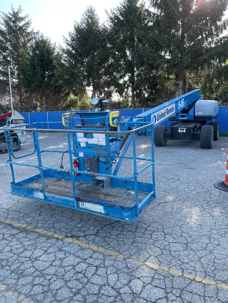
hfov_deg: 53.1
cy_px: 152
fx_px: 228
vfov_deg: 67.3
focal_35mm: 26
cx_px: 114
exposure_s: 1/498
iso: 32
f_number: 1.6
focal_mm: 4.2
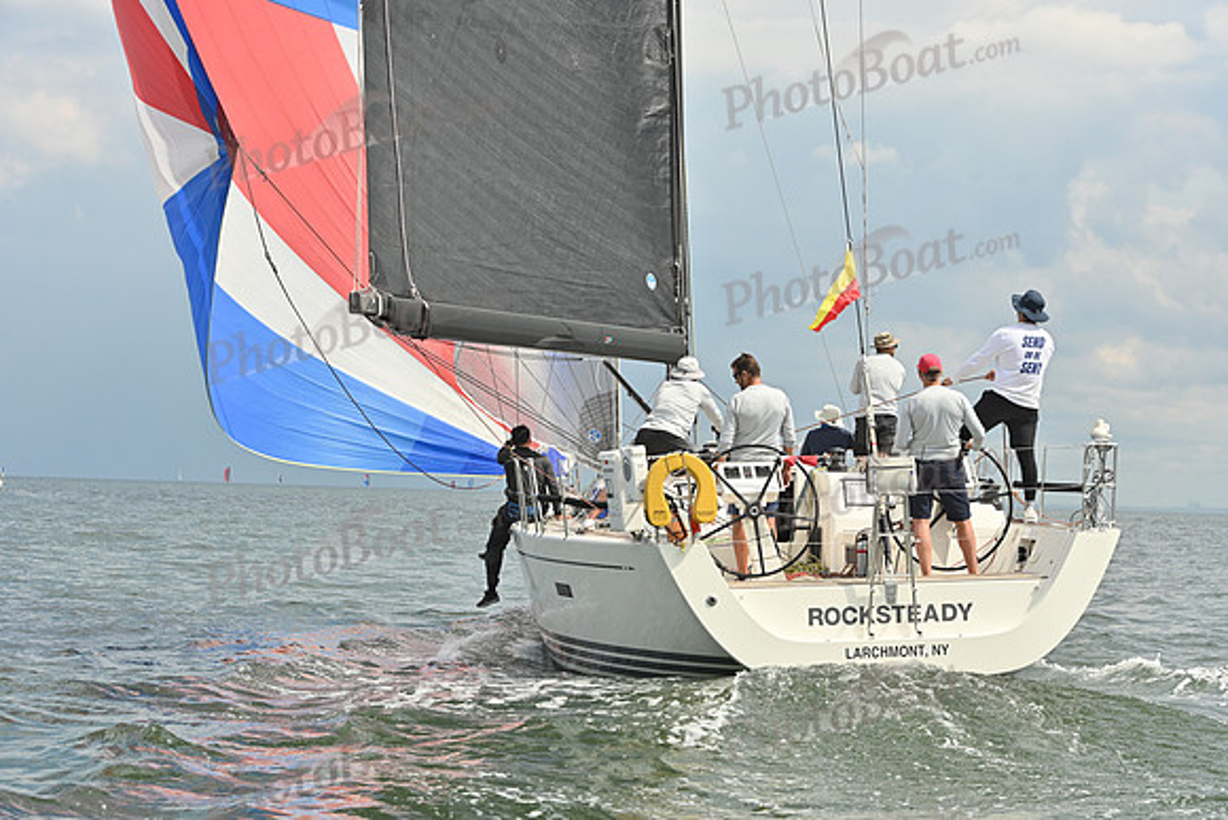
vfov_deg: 15.2
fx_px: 3071
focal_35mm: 90
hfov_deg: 22.6
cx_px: 614
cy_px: 410
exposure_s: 1/1600
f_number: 8
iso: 320
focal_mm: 90
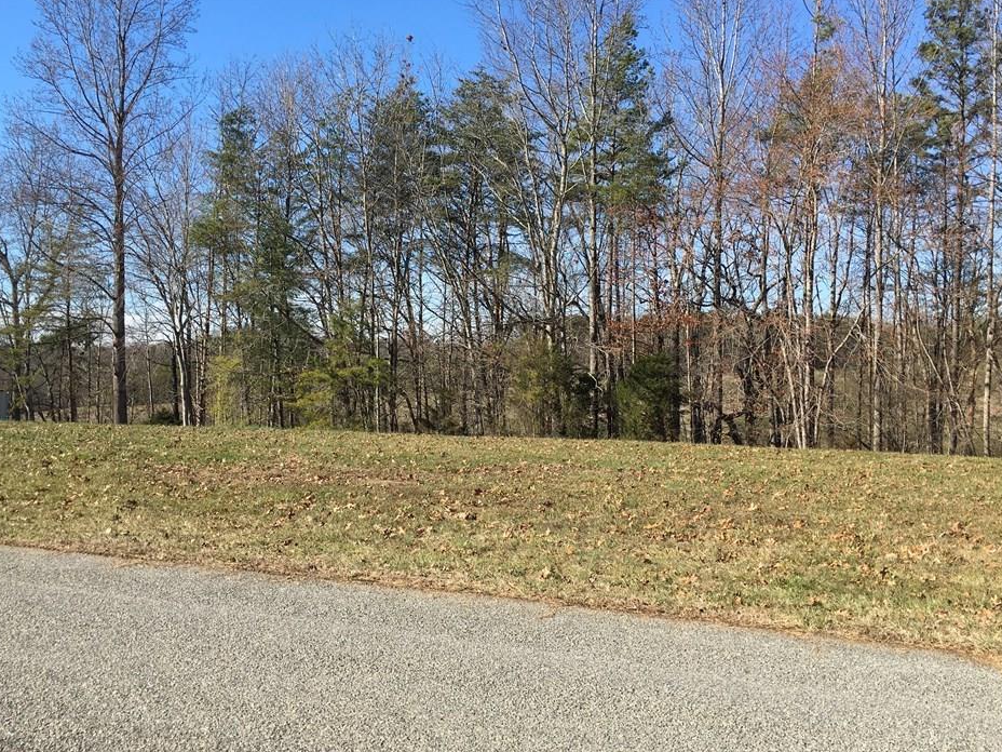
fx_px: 926
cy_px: 373
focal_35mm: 32
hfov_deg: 56.8
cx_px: 492
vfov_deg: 44.2
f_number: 2.2
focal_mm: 4.15
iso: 25
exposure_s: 1/962
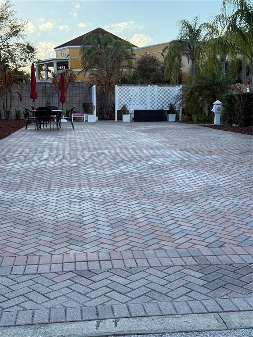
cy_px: 168
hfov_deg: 30.3
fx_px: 468
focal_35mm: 48
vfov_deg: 39.7
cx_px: 126
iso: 100
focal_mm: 6.76
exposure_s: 1/1575
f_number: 1.78
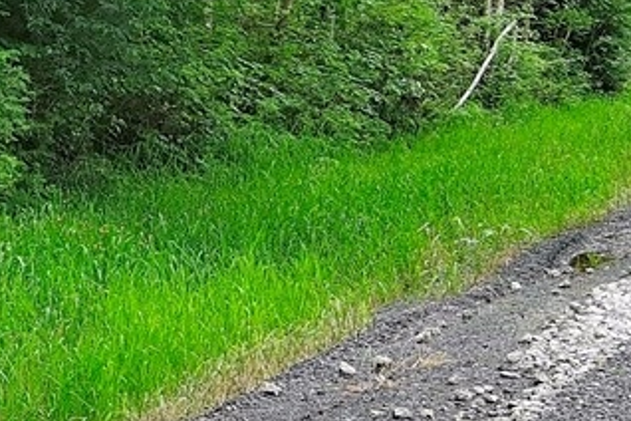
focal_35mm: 155
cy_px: 5
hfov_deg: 12.2
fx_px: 2717
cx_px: -475
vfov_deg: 8.8
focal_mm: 10.57
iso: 100
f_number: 2.8
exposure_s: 1/146
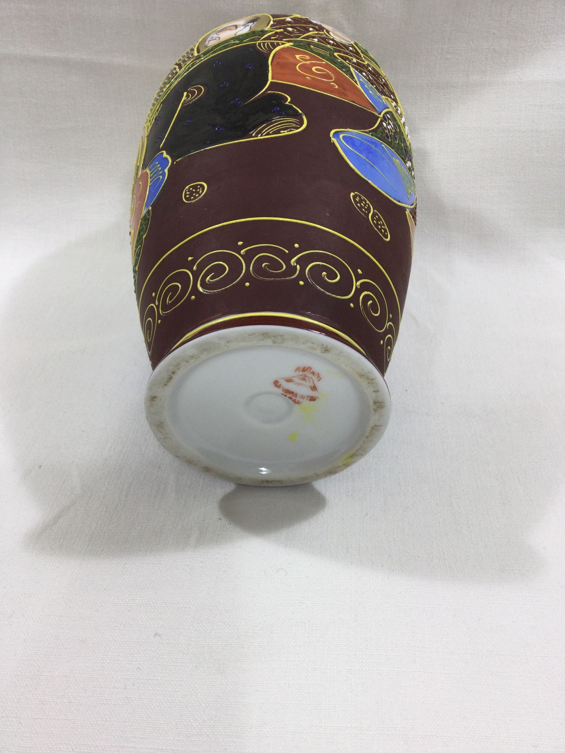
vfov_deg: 58.4
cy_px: 376
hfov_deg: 45.4
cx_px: 282
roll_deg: +0.7
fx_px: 675
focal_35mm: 31
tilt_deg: -33.4
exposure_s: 1/100
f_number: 2.4
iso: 40
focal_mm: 3.3
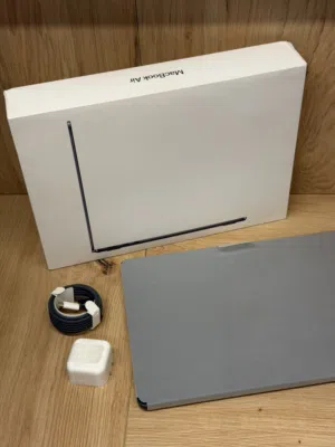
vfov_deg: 39.7
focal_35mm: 48
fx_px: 619
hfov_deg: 30.3
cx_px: 168
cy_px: 224
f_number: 1.78
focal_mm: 6.76
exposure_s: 1/50
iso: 64
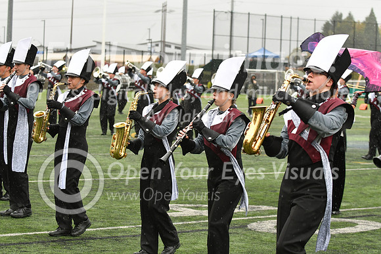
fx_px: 1111
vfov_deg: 13.0
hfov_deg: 19.5
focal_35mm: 105
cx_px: 190
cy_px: 127
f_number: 4
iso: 1000
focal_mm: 70
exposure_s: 1/640
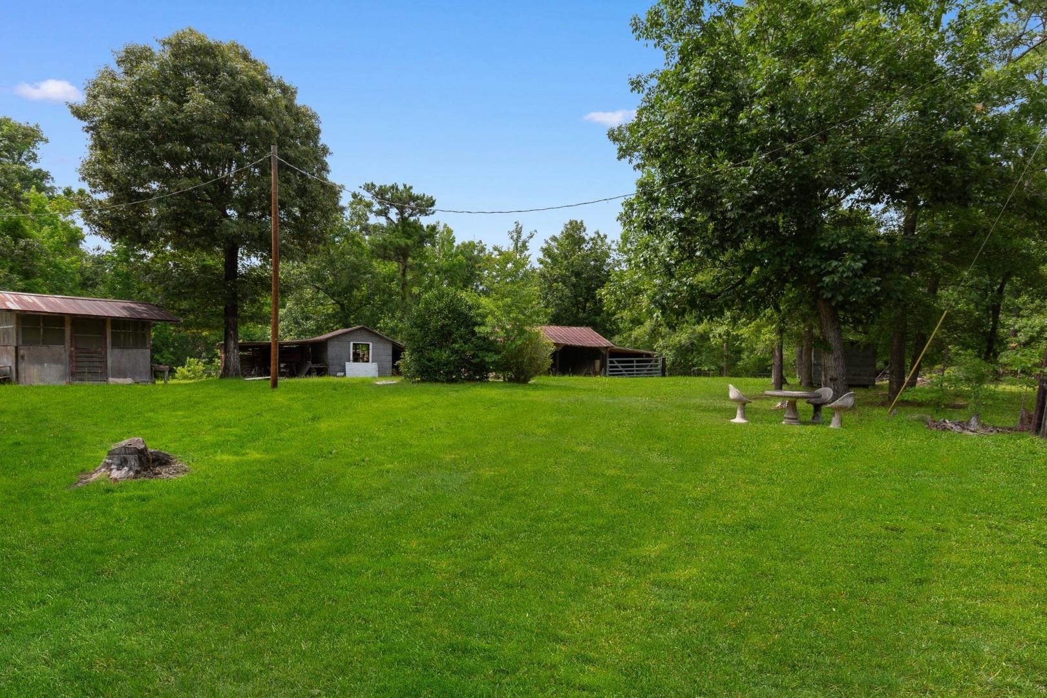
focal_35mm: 18
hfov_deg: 90.0
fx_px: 523
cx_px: 524
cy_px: 349
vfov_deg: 67.4
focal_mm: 12
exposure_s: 1/125
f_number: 5.6
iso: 100
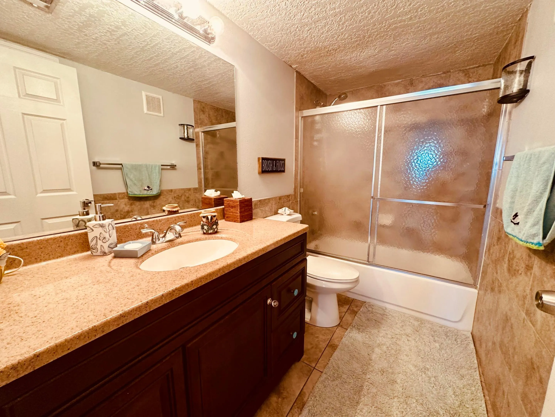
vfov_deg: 85.7
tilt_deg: -10.0
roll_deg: -1.3
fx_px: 224
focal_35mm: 14
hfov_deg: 102.1
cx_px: 278
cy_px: 208
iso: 250
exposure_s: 1/60
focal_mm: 2.22
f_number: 2.2
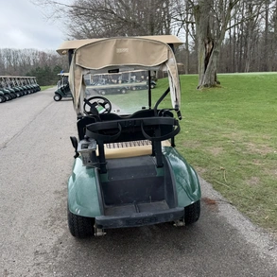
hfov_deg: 55.6
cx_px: 129
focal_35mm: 29
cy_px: 141
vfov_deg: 55.6
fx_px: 263
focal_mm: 6.76
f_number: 1.78
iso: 80
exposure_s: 1/1292
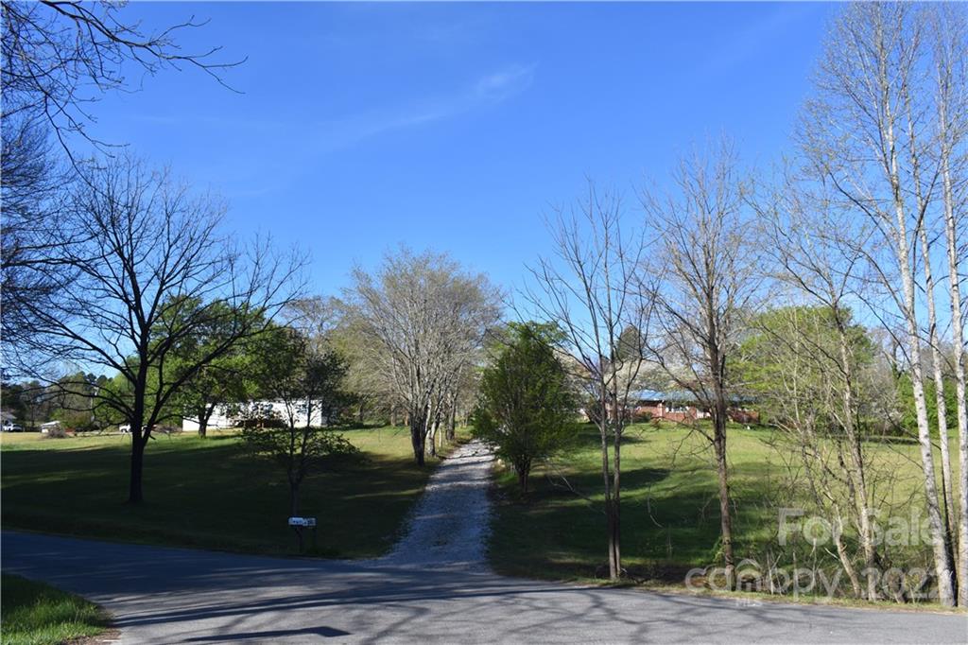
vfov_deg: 43.6
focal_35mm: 30
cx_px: 484
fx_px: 806
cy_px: 322
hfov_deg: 61.9
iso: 200
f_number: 9
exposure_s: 1/320
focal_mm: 20
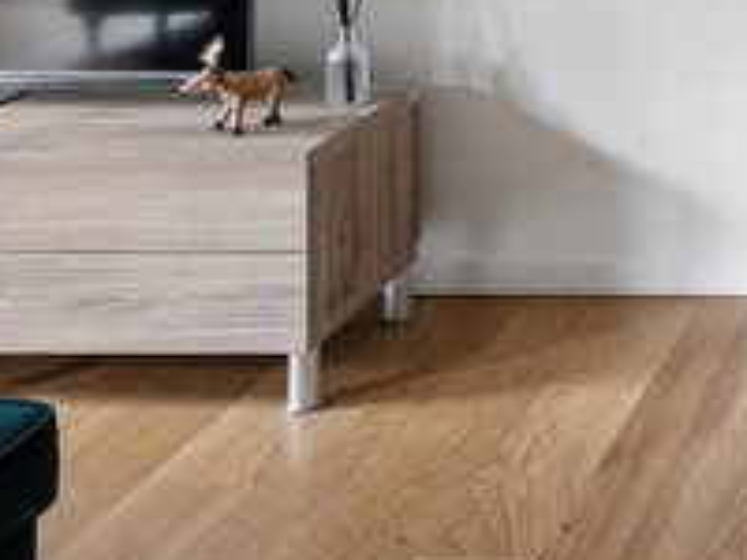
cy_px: -338
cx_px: 1094
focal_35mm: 73
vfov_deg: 17.6
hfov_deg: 22.4
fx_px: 1575
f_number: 9
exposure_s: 1/5
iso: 200
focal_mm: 19
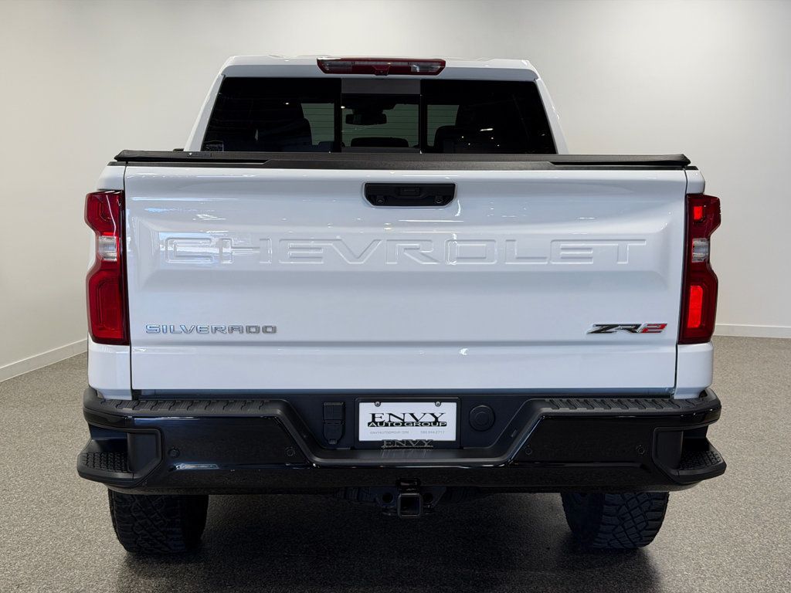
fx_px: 1097
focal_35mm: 48
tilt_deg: -7.5
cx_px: 396
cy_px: 296
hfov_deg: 39.7
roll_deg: -0.4
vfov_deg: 30.3
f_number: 1.78
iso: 64
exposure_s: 1/381
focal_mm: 6.76
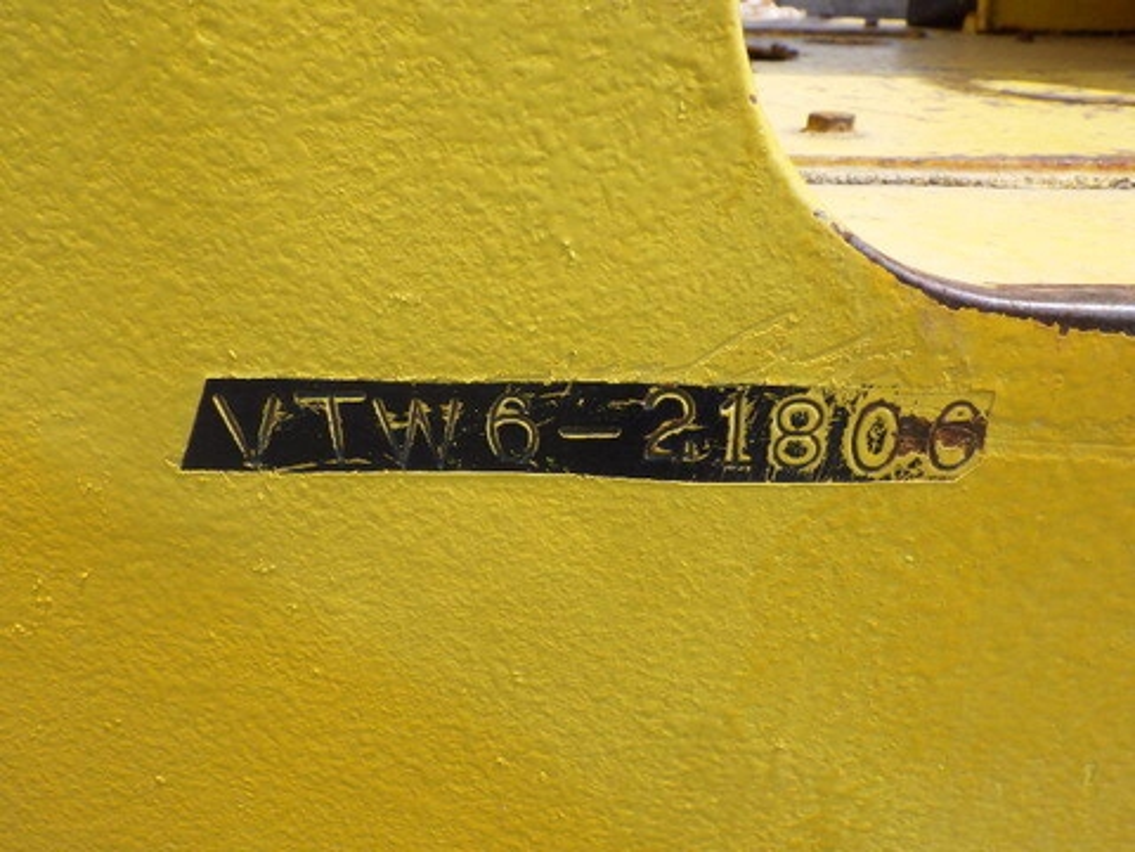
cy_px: 426
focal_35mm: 28
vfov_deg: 49.7
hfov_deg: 63.4
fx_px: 918
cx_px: 568
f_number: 4.2
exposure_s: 1/1250
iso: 250
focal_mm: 5
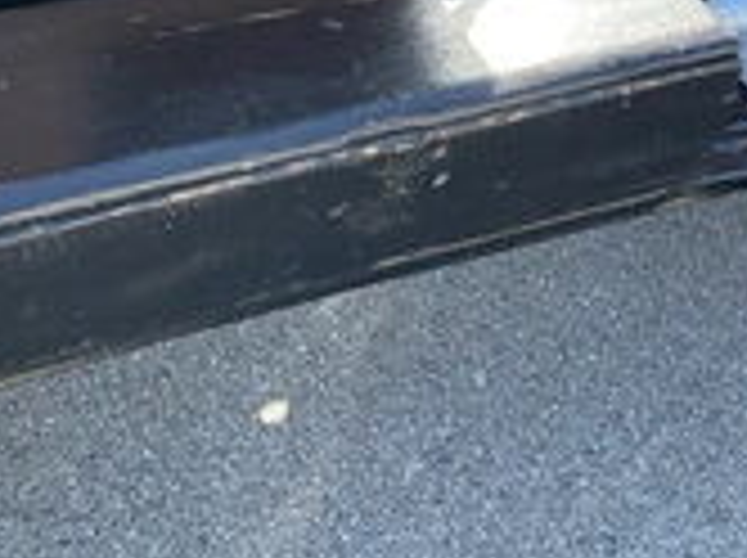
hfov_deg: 27.8
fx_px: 1508
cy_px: -27
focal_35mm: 70
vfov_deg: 20.2
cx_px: 342
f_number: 1.8
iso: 25
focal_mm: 3
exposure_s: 1/172
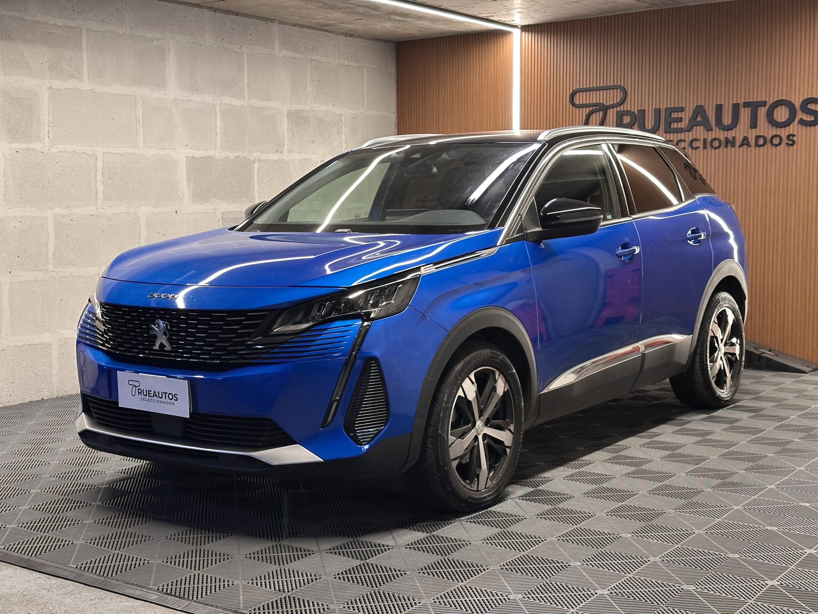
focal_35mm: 48
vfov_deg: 30.3
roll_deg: +1.1
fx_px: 1134
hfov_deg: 39.7
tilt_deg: -4.5
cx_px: 409
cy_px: 307
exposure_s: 1/50
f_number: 1.78
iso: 250
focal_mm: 6.86
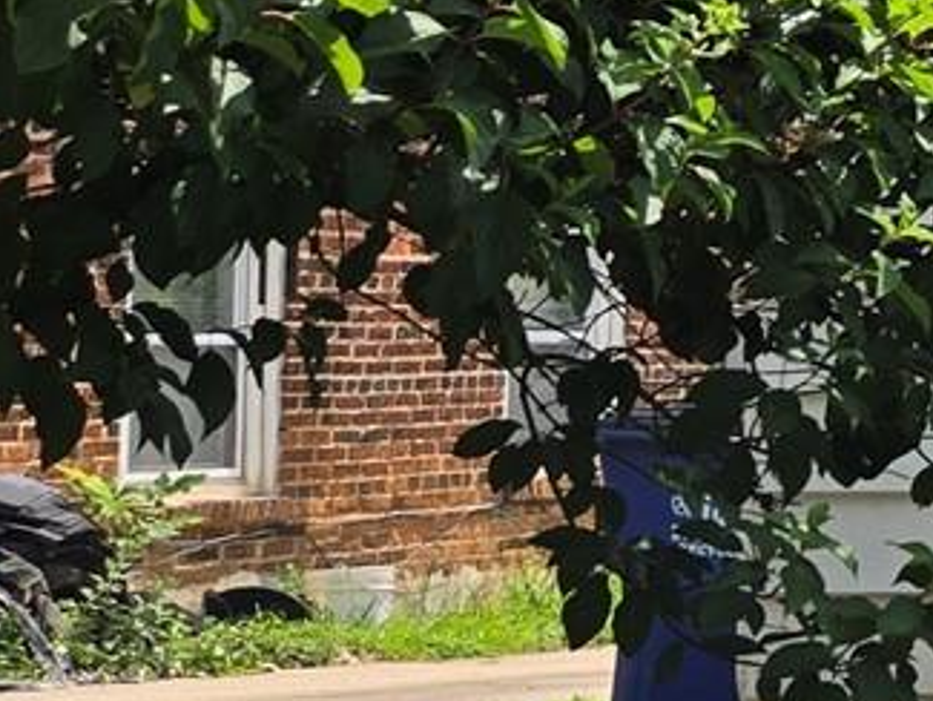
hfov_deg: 10.0
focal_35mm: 145
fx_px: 3910
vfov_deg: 10.2
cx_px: 2819
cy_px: 86
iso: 25
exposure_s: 1/1563
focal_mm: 5.4
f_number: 1.8
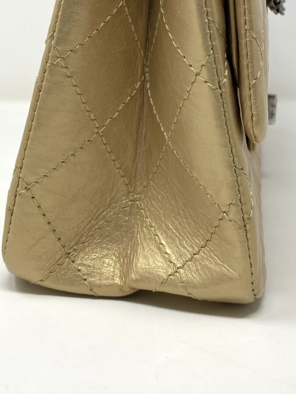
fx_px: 570
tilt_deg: -6.4
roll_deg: -0.3
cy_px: 66
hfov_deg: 29.1
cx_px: 120
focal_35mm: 50
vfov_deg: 36.6
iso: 32
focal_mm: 4.25
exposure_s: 1/365
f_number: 1.8
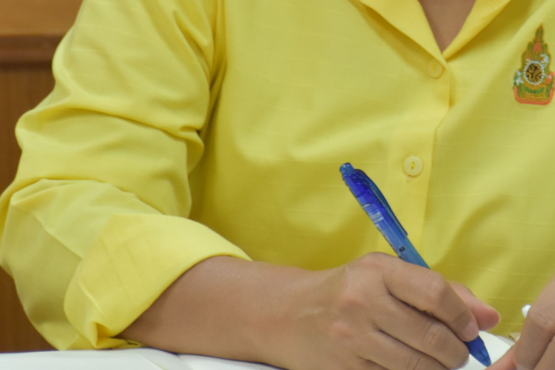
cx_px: 464
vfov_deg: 3.8
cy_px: -86
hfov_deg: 5.7
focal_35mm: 359
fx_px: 5541
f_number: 5.3
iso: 1000
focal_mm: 85
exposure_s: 1/60
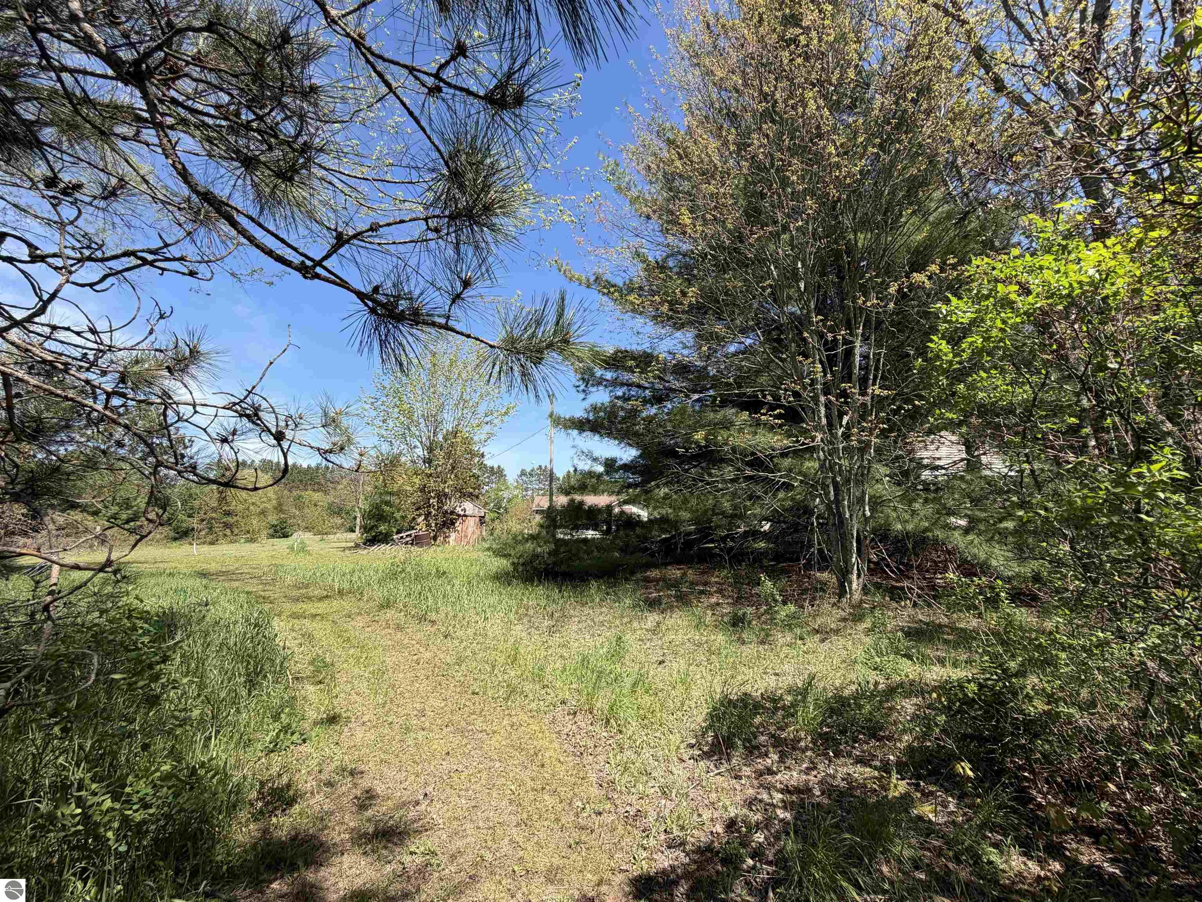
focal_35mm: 14
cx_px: 601
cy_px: 451
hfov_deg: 102.1
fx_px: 486
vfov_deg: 85.7
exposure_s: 1/742
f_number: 2.2
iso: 40
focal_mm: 2.22
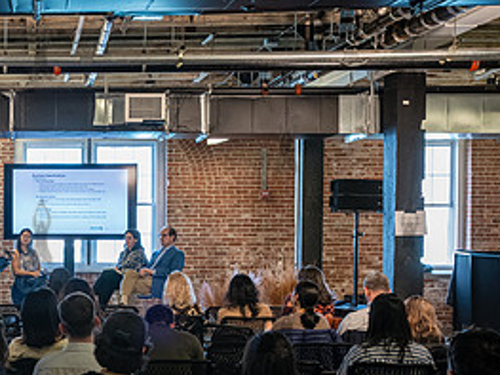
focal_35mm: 66
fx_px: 953
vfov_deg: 22.2
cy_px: 246
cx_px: -22
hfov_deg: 27.4
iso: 2500
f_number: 5.6
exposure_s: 1/160
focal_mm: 28
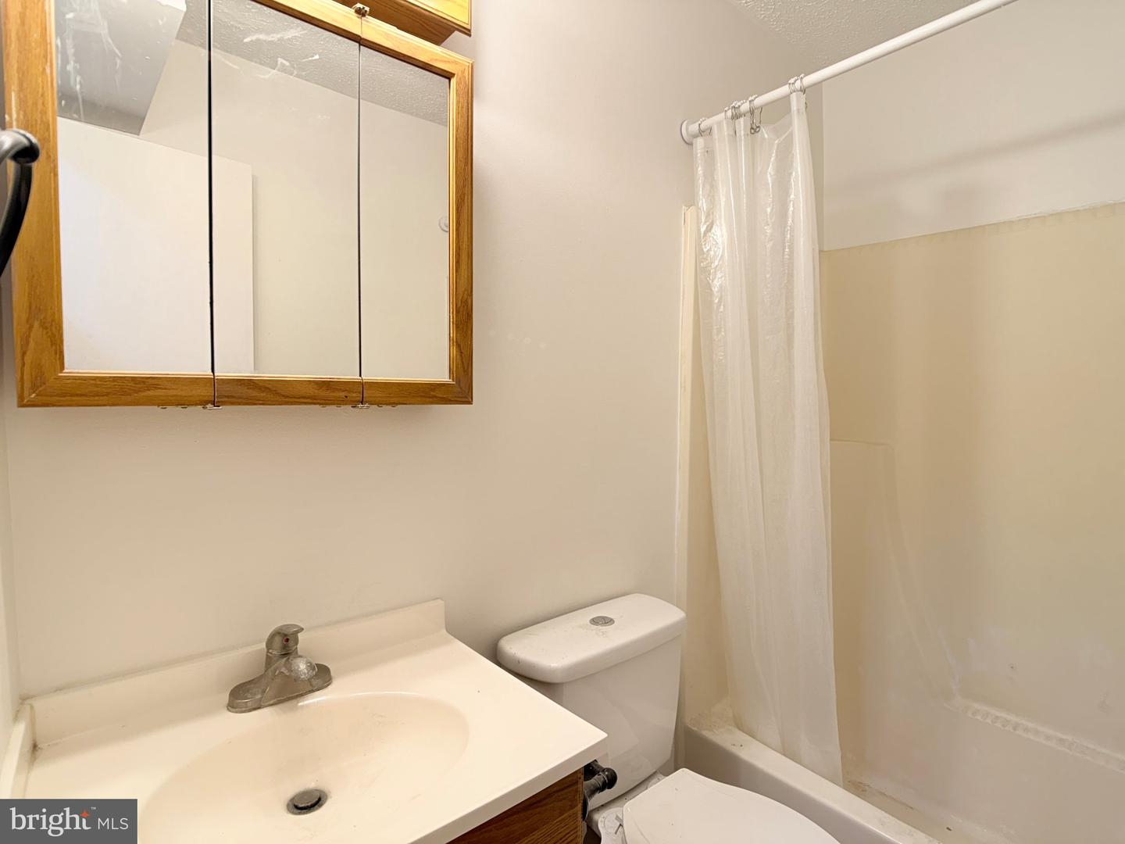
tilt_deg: -3.1
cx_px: 562
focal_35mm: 24
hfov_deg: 71.6
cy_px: 422
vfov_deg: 56.8
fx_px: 780
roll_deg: +0.3
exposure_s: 1/120
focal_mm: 6.76
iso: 64
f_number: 1.78
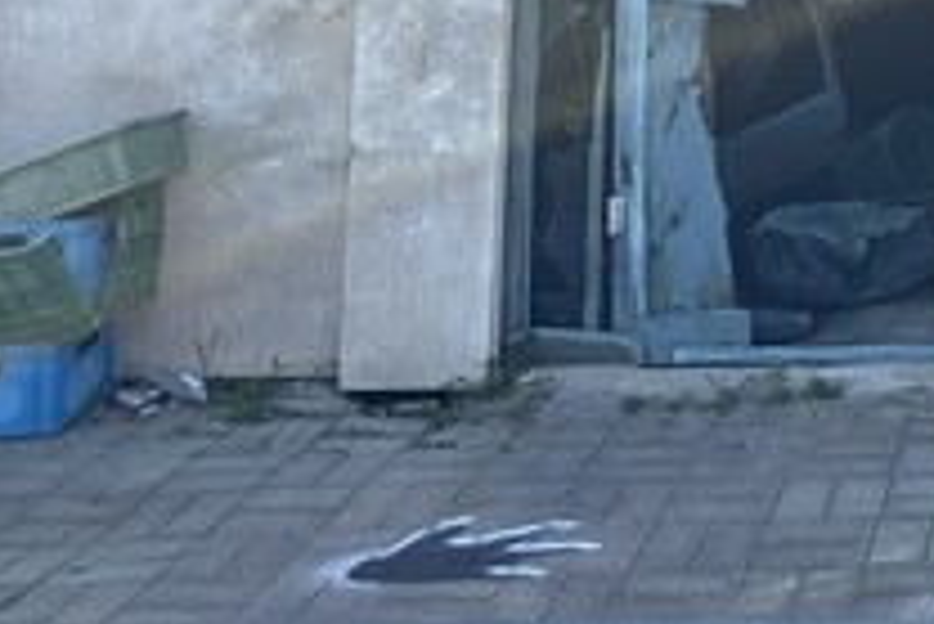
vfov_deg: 16.8
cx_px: 1194
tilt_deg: +6.6
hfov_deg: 24.6
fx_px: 1869
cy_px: -368
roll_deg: -0.5
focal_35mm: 72
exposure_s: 1/1495
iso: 80
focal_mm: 6.86
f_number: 1.78
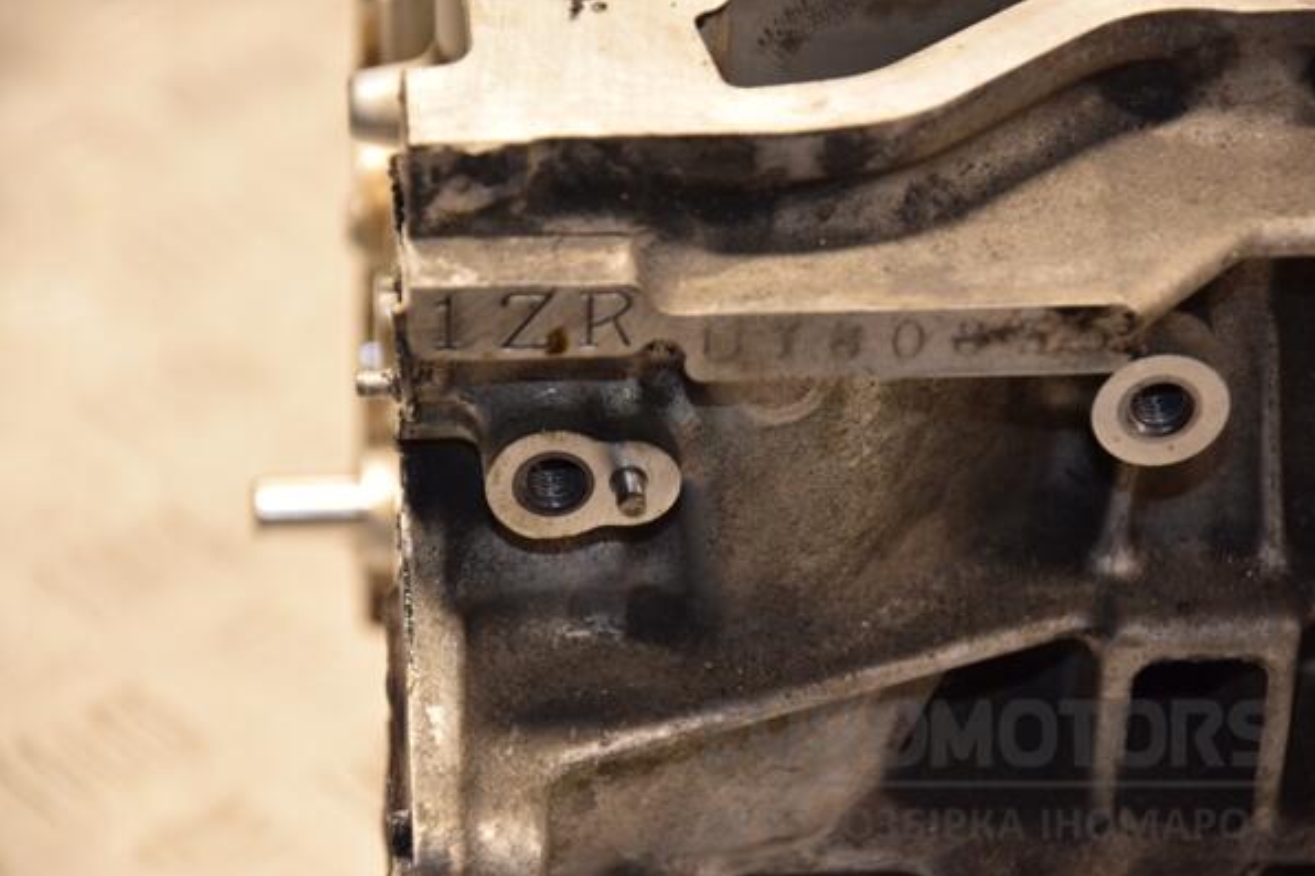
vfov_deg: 8.7
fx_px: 5788
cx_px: 660
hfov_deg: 13.0
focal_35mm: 159
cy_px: 439
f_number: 5.6
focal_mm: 105
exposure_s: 1/100
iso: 800
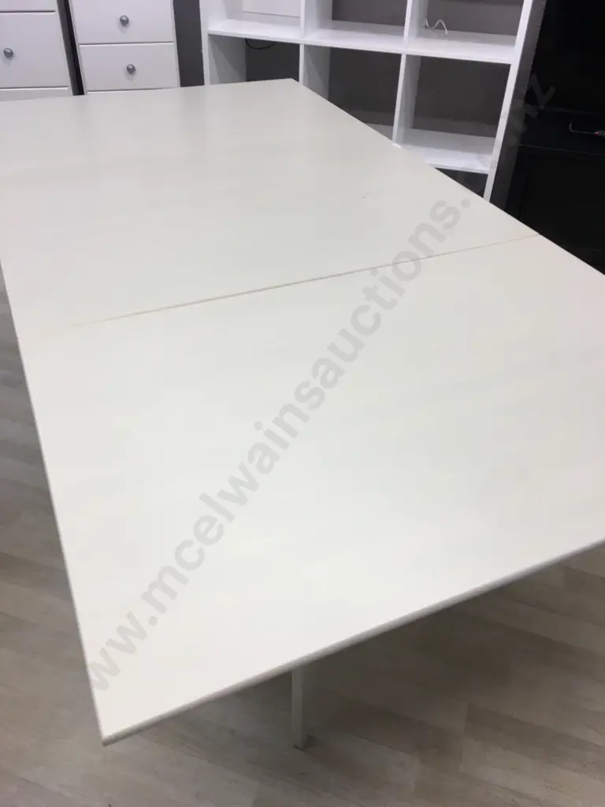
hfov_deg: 48.2
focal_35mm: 29
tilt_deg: -37.8
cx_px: 302
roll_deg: -2.9
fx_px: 676
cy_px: 404
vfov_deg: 61.7
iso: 32
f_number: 2.2
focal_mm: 4.15
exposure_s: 1/33
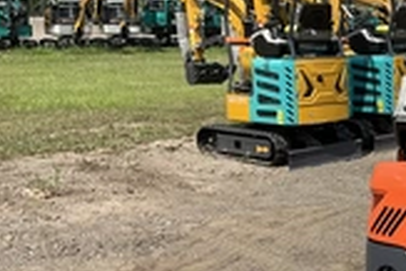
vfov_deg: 18.4
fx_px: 835
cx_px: 493
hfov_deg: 24.6
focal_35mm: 74
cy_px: 102
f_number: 1.8
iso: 25
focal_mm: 3
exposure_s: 1/1675
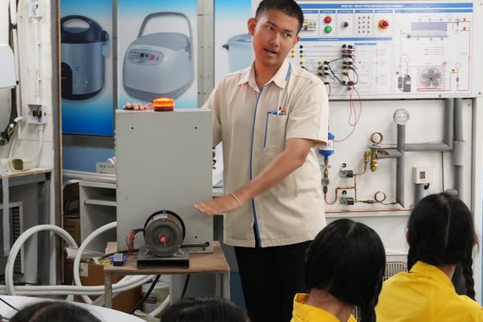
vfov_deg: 13.7
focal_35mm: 100
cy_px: 159
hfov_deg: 20.4
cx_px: 182
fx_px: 1342
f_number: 4.5
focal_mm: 38
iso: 1250
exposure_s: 1/60
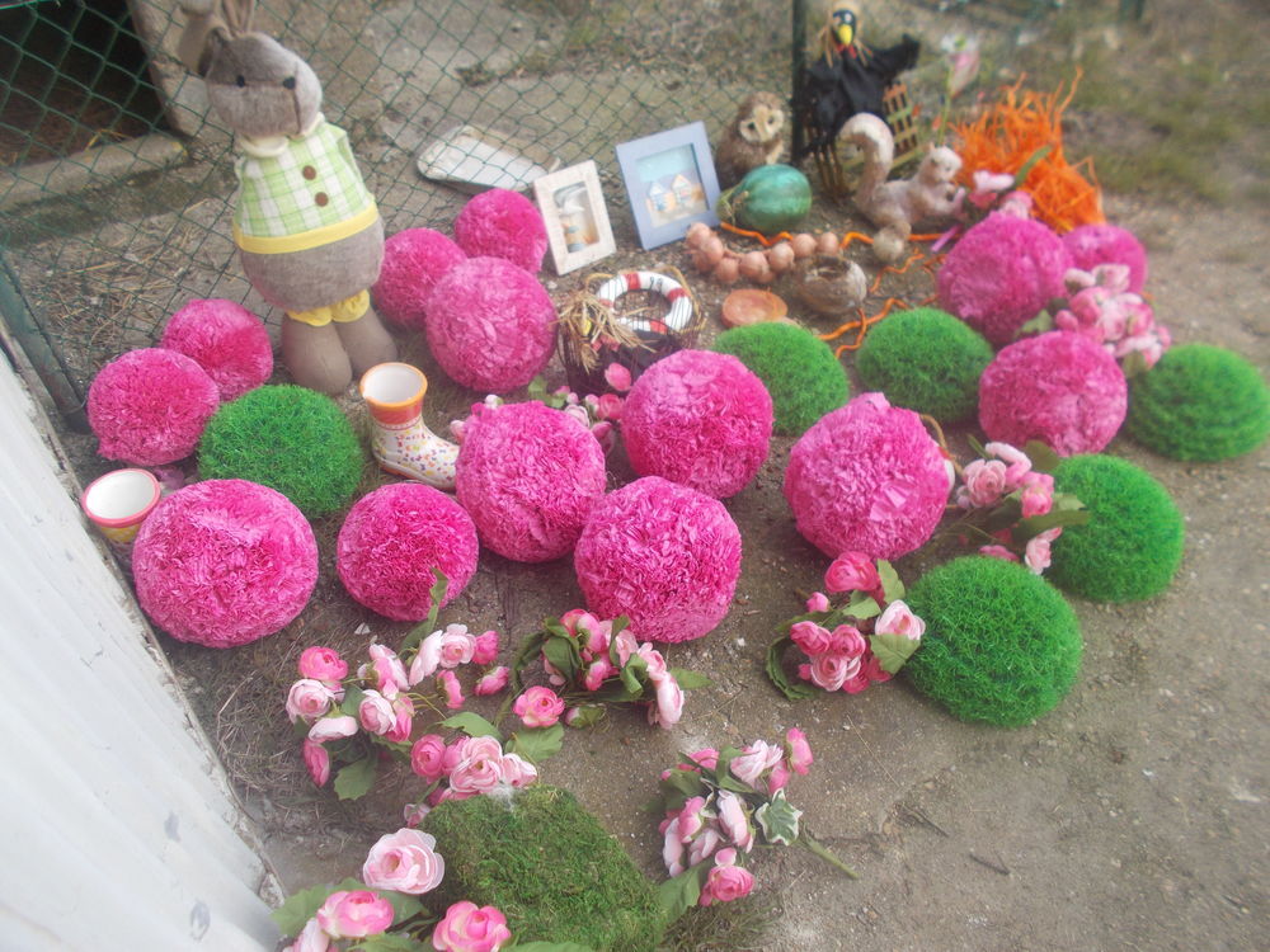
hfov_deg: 67.3
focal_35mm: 26
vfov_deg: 53.1
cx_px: 635
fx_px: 954
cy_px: 476
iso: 80
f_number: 3.2
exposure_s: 1/160
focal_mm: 4.6
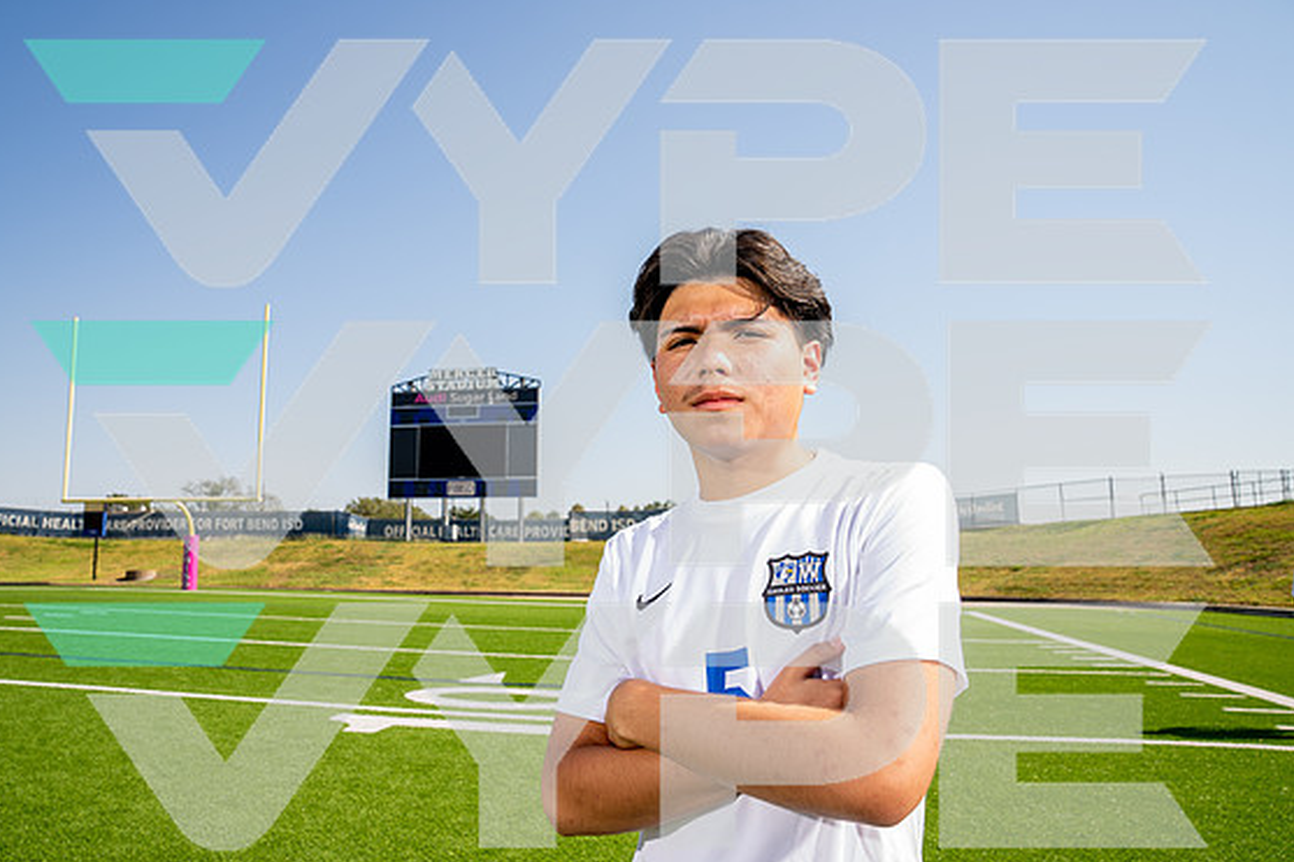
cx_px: 623
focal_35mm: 25
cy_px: 445
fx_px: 898
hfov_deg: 71.5
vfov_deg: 51.2
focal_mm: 24
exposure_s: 1/125
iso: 50
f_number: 7.1
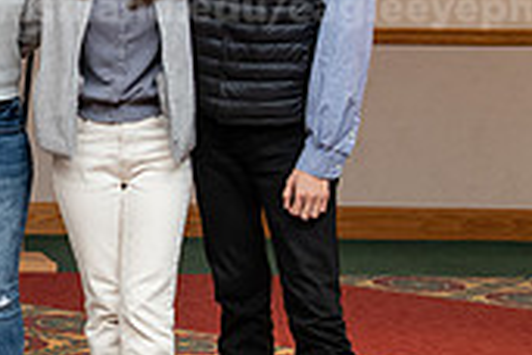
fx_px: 2010
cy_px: 73
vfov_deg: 10.1
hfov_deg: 14.2
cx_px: -249
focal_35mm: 136
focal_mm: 40
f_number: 5.6
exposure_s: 1/200
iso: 2000
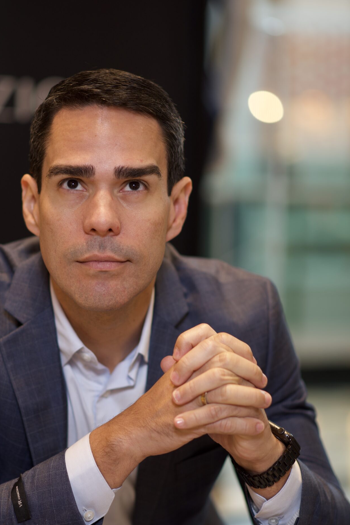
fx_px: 1704
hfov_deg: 11.7
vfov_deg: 17.5
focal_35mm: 117
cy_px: 325
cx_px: 117
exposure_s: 1/125
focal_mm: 85
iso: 200
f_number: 2
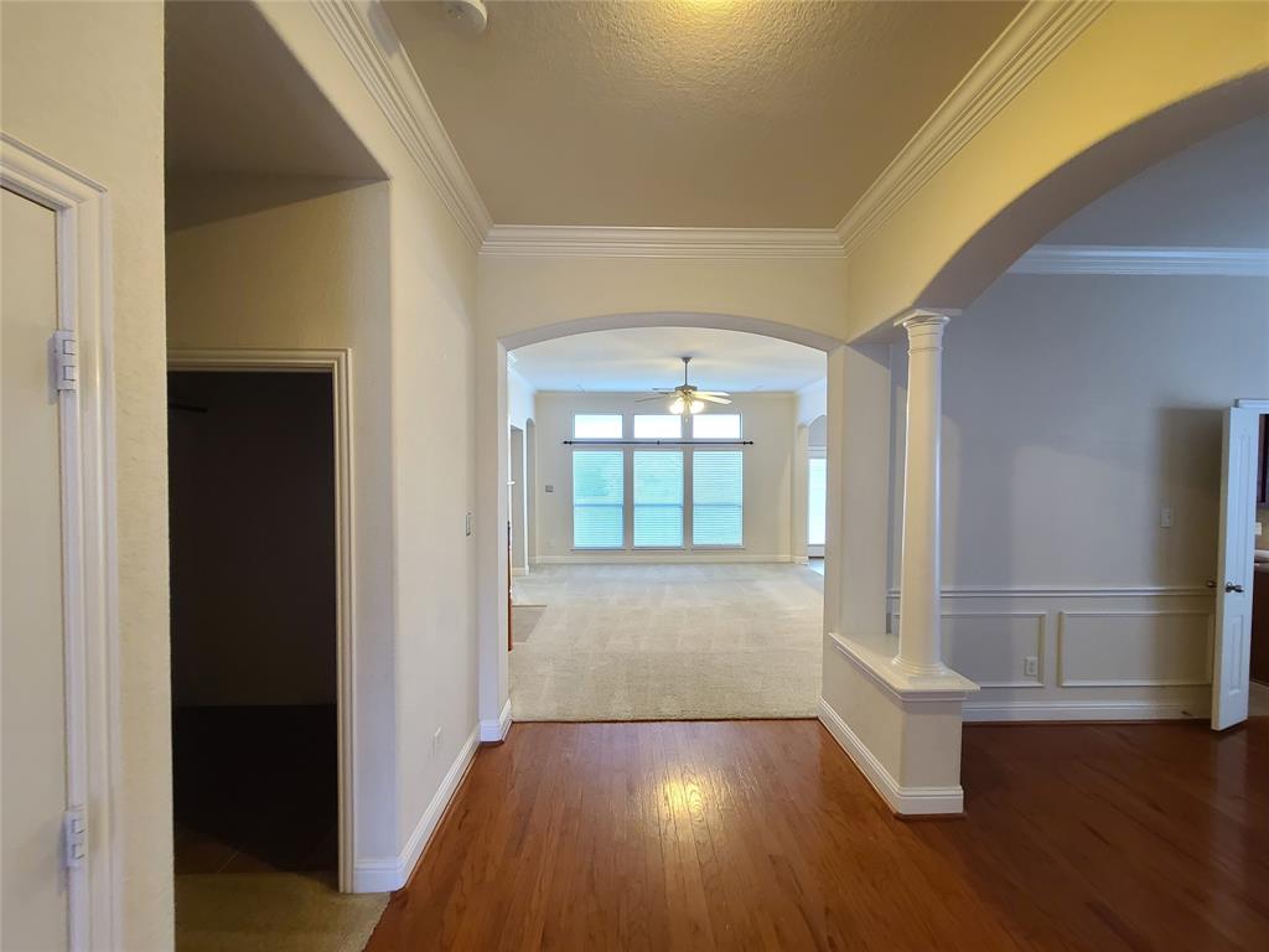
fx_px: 477
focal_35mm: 13
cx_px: 634
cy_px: 476
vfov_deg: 89.9
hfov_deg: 106.2
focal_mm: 2.2
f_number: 2.2
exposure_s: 1/30
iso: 320
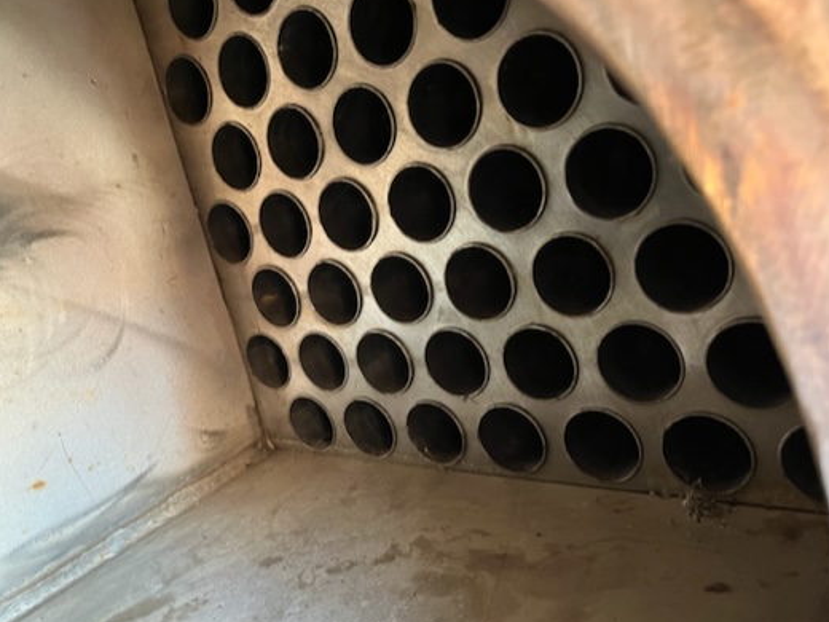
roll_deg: +15.0
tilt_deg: -16.6
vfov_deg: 44.0
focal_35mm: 32
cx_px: 379
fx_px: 766
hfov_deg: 56.7
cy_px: 362
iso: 640
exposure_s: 1/30
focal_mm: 5.1
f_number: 1.6
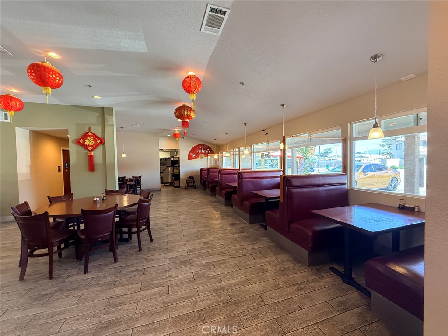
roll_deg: +1.0
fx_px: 181
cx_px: 224
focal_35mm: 14
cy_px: 168
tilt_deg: -0.8
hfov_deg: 102.1
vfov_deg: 85.7
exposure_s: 1/120
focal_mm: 2.22
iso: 500
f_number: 2.2
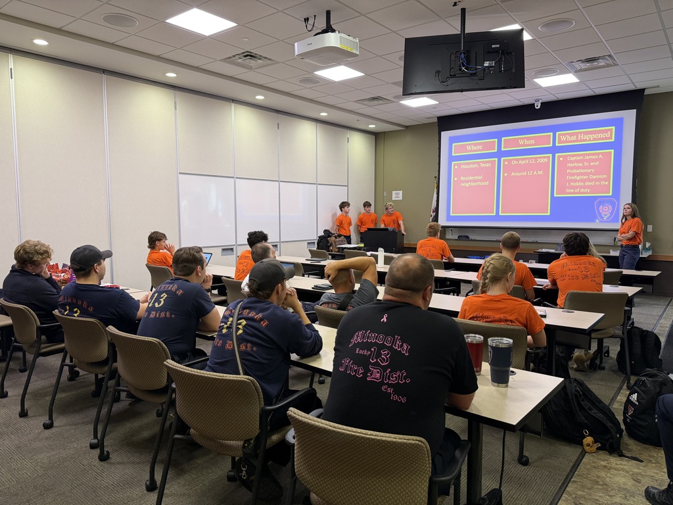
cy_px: 252
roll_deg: +0.2
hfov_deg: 71.6
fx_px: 467
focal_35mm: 24
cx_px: 336
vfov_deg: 56.8
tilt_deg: -4.3
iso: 200
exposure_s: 1/60
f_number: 1.78
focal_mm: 6.76
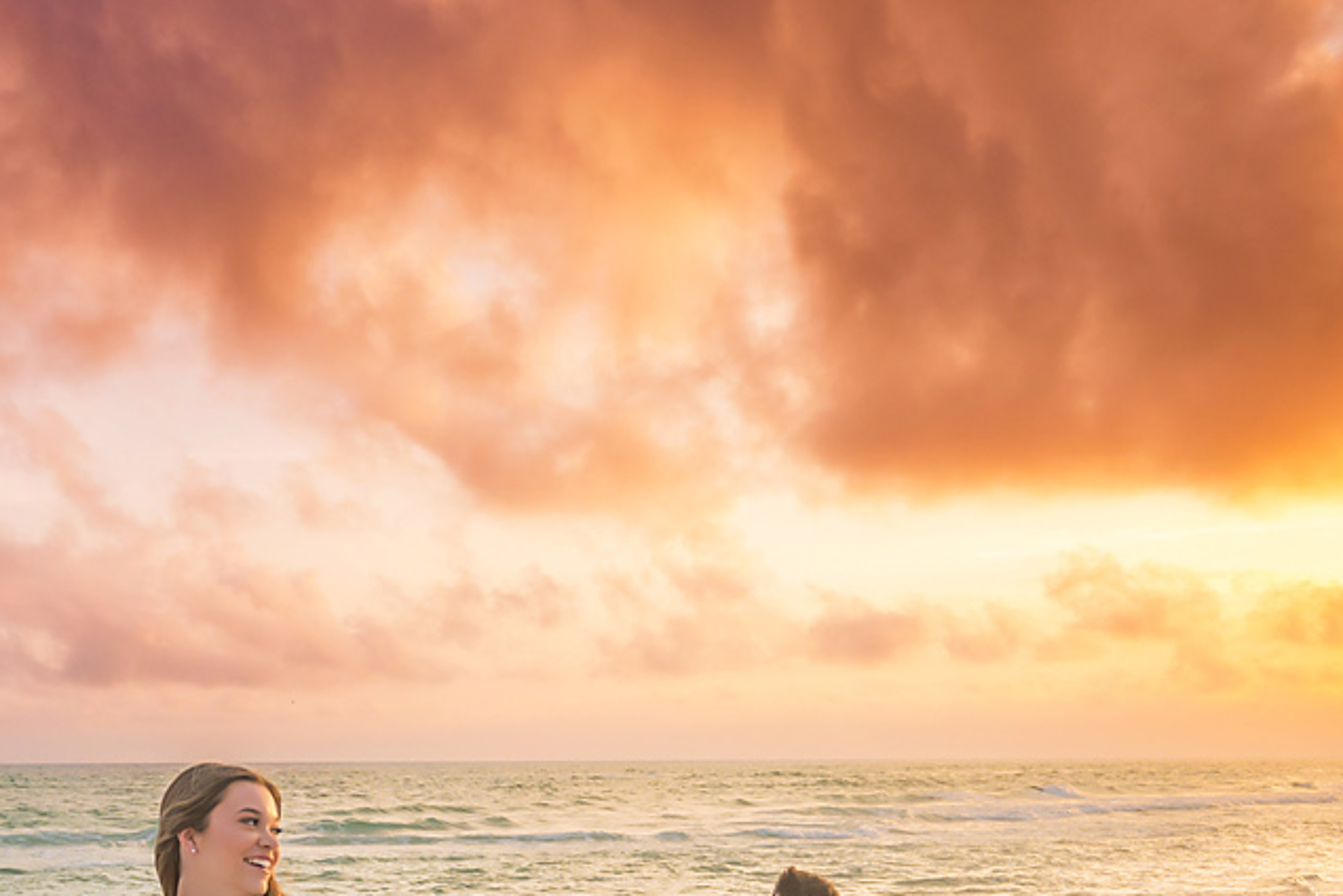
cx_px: 277
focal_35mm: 34
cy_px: 1000
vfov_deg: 33.4
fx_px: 1275
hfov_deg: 52.2
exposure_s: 1/2000
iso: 400
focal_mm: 14.5
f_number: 2.8
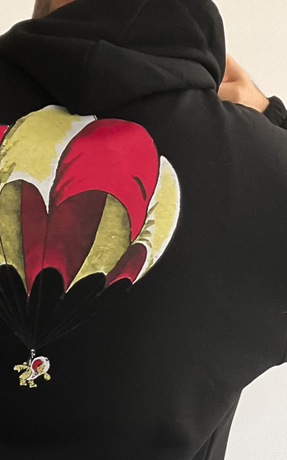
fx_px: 1102
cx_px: -137
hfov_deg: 14.0
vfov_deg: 20.9
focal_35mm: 88
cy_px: 639
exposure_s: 1/120
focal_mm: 3
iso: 64
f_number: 1.8
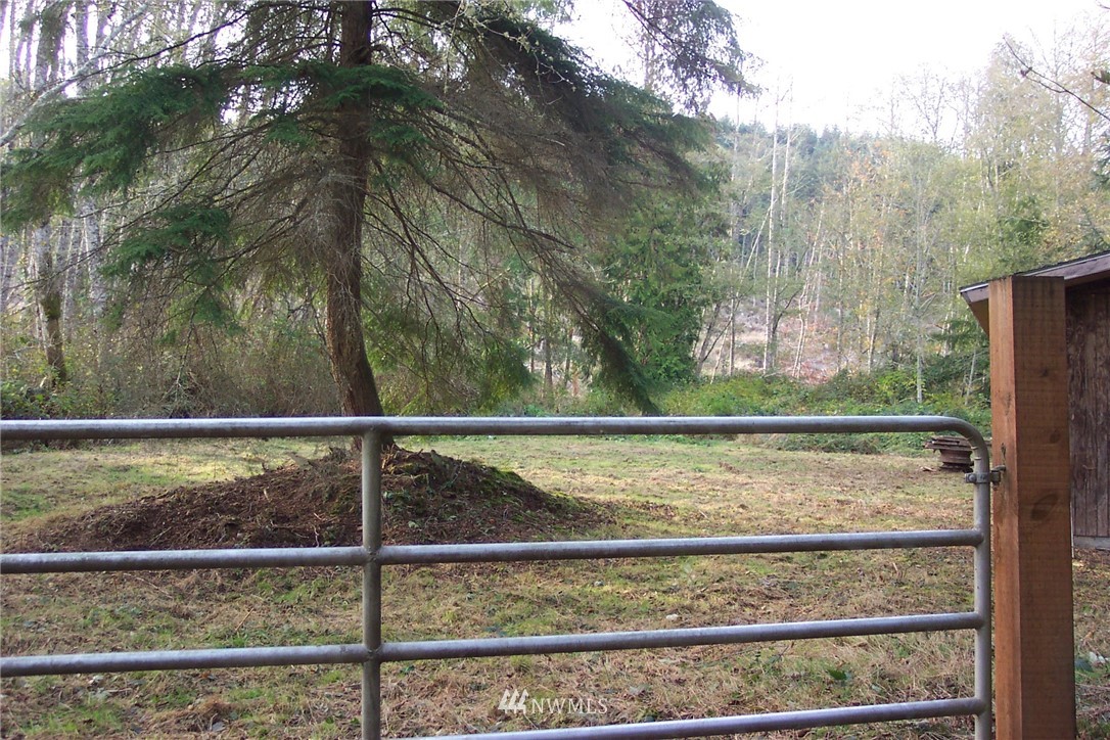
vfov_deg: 35.1
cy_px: 370
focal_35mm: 38
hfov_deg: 50.7
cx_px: 555
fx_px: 1172
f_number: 2.8
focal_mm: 8
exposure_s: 1/125
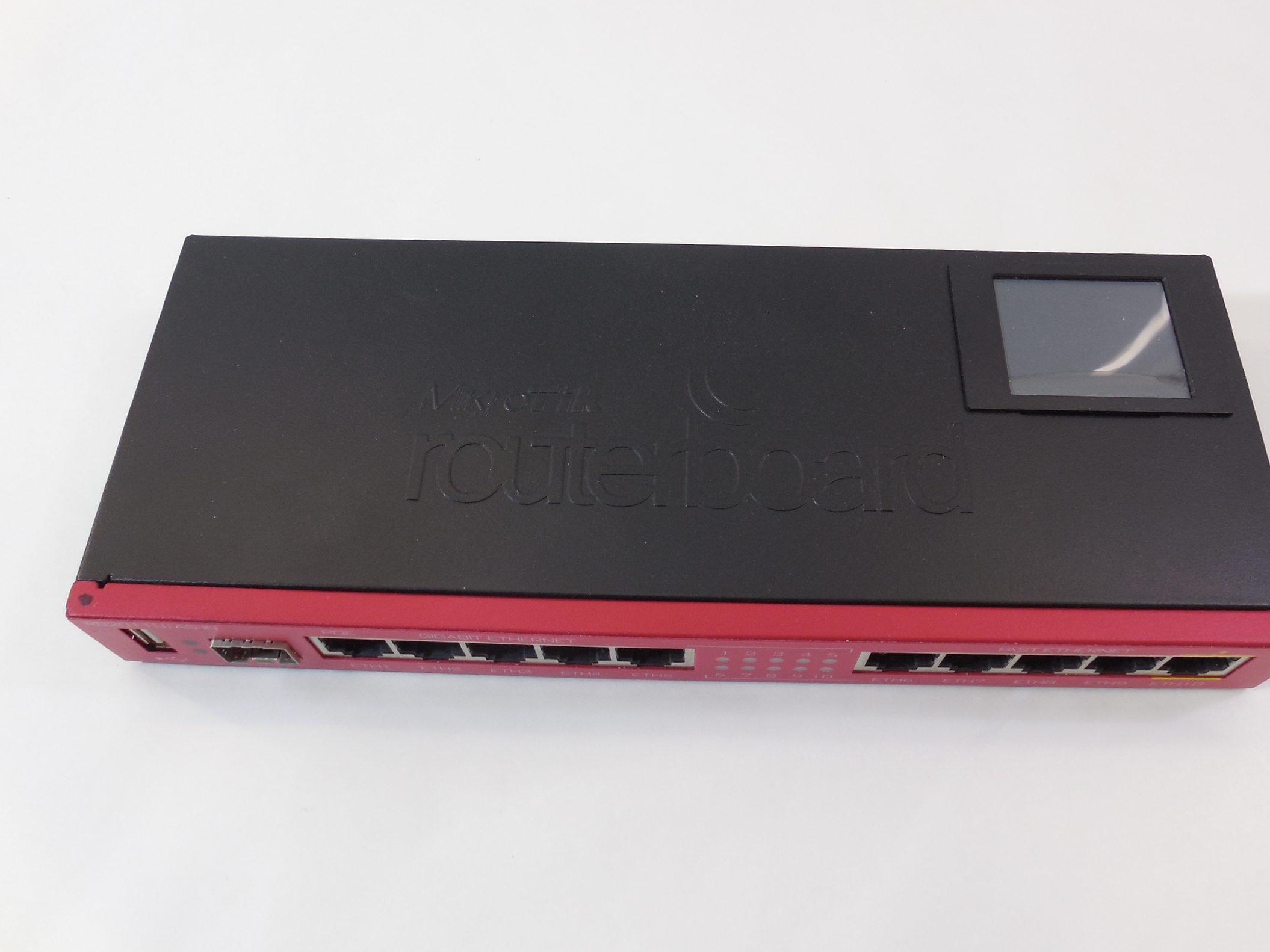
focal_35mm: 28
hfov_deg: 63.4
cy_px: 463
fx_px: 1027
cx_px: 668
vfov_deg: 49.7
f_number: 3.5
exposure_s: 1/40
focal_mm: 4.6
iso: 125
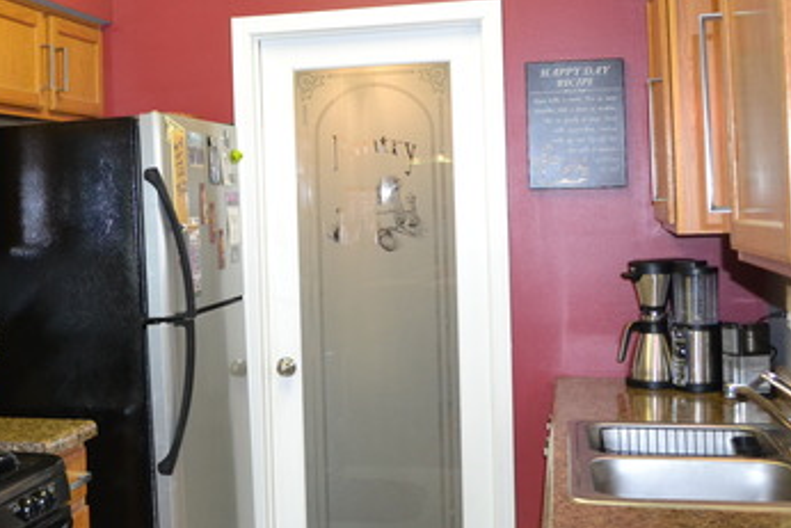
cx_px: 229
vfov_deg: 26.9
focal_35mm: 50
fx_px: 1099
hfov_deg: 38.9
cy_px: 195
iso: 1600
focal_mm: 18
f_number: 3.5
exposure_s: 1/60
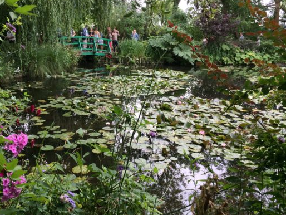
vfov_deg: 40.7
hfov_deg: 52.5
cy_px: 99
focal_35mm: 35
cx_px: 125
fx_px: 289
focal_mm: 4.12
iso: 32
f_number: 2.2
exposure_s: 1/217
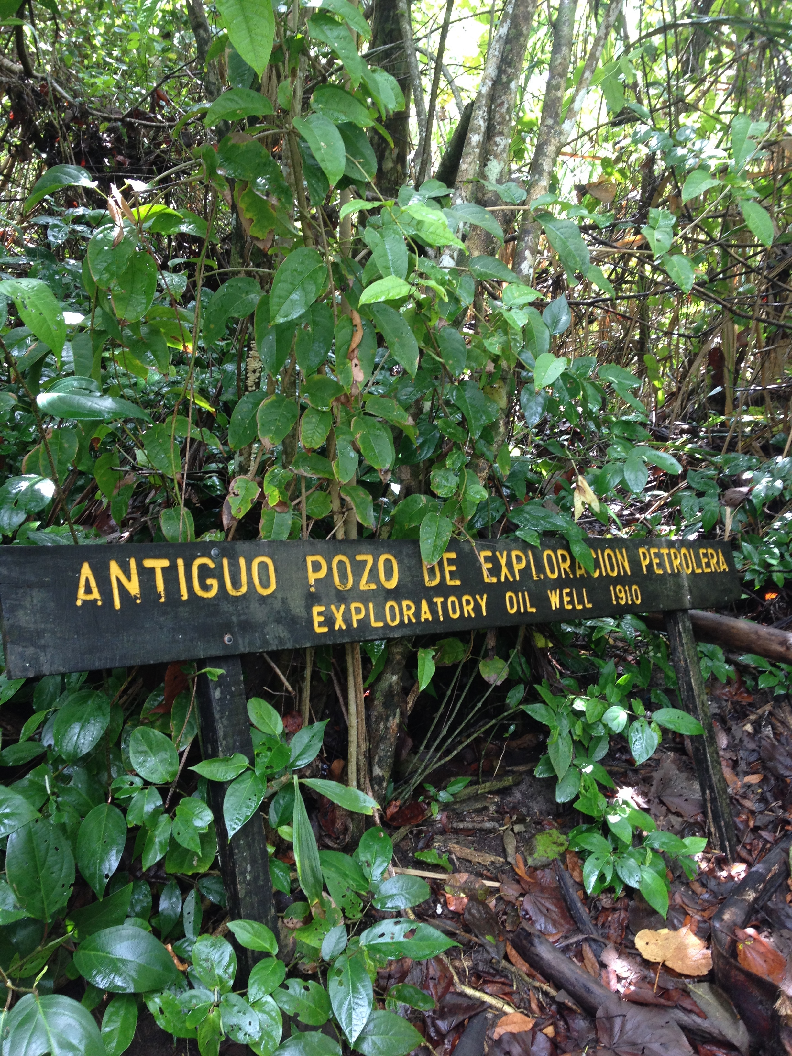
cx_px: 396
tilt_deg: -15.7
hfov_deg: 40.7
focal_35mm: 35
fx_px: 1068
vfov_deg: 52.6
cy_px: 528
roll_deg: +1.2
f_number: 2.4
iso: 64
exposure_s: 1/60
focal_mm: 4.28
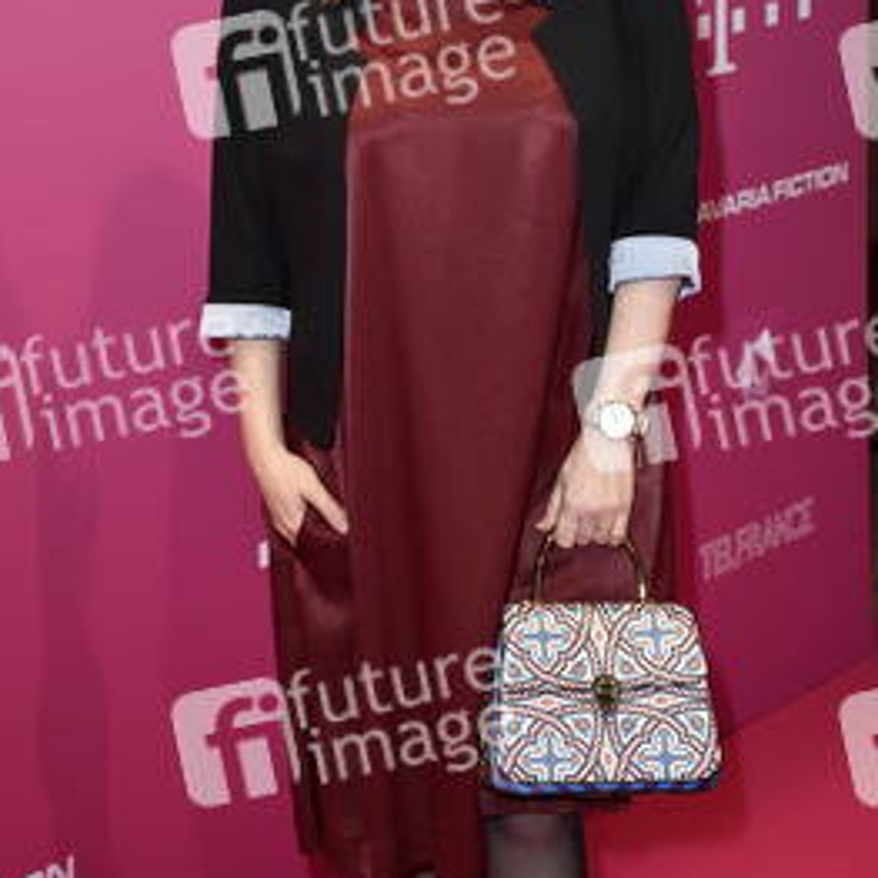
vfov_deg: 18.6
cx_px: 441
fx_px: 2669
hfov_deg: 18.7
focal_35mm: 93
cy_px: 227
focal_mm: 48
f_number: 6.3
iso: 500
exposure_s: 1/160
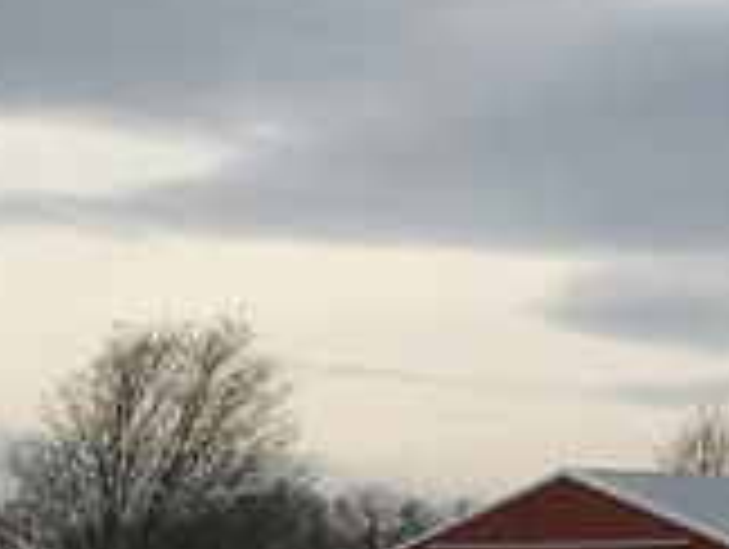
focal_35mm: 183
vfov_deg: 8.1
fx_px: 3860
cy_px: 189
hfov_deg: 9.3
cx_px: 1912
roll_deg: -0.1
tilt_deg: +6.4
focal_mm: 4.15
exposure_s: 1/1789
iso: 25
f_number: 2.2
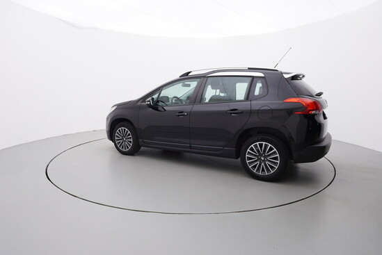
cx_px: 191
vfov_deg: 56.2
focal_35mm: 22
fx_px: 239
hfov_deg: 77.3
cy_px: 128
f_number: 5
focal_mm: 15
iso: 200
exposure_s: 1/80
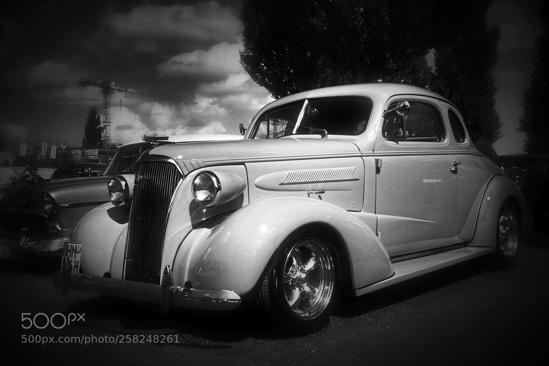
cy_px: 183
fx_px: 595
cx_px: 274
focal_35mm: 39
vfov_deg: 34.2
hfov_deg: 49.6
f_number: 4.5
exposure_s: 1/750
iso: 80
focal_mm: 26
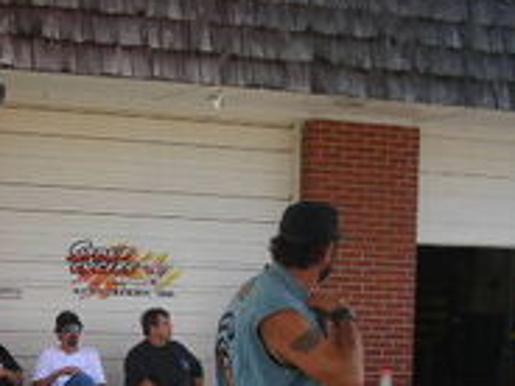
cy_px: 316
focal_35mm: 102
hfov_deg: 19.0
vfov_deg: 14.4
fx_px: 1518
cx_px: 84
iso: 50
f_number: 3.4
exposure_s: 1/196
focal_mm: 7.8
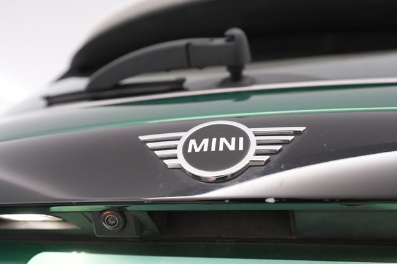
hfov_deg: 65.5
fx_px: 309
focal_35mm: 28
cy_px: 132
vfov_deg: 46.4
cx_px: 198
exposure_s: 1/100
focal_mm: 28
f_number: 4.5
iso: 3200
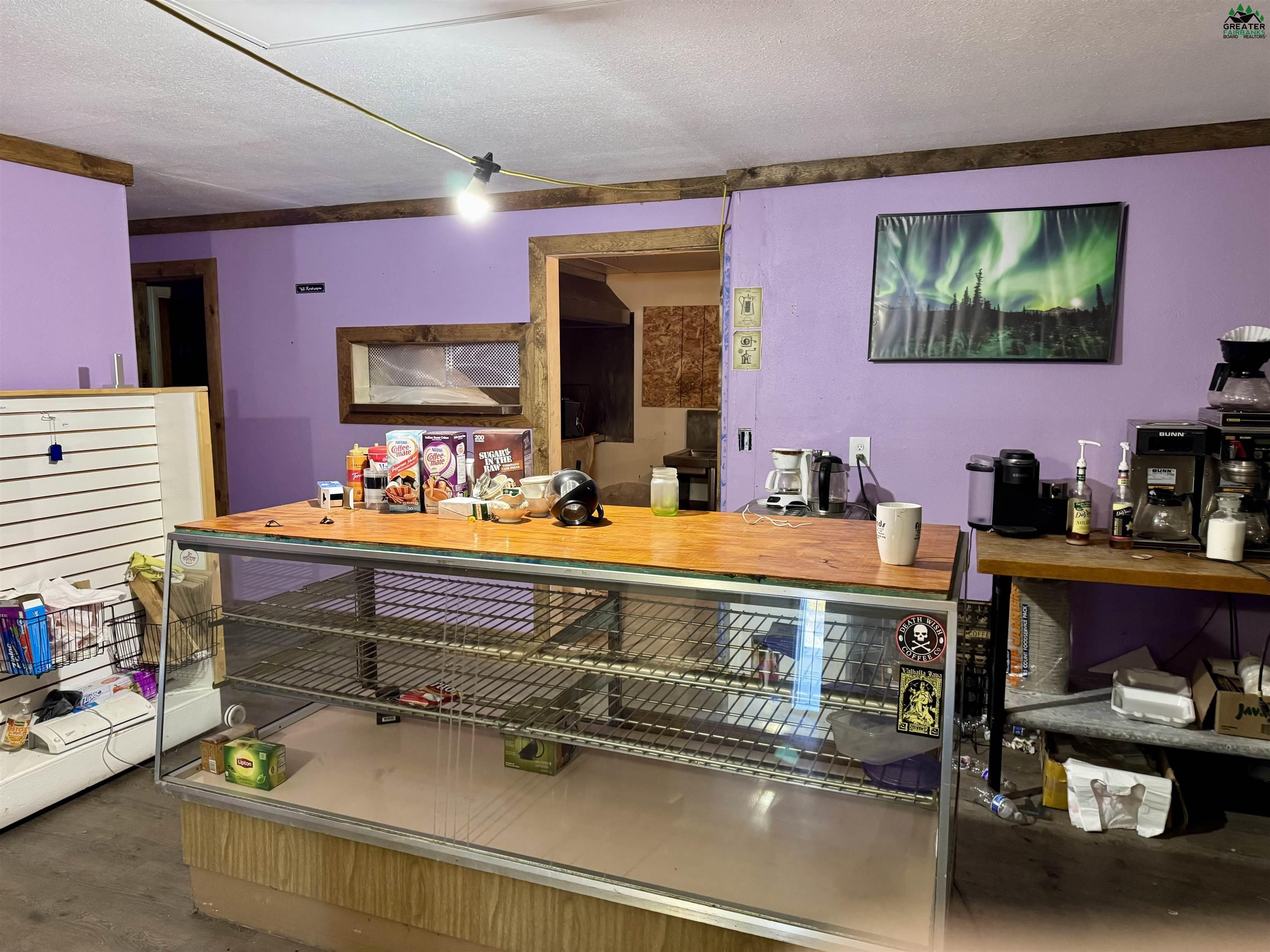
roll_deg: +1.4
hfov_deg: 71.6
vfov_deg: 56.8
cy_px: 476
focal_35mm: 24
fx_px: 881
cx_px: 635
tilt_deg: -6.0
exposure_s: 1/60
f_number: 1.78
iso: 500
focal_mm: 6.76
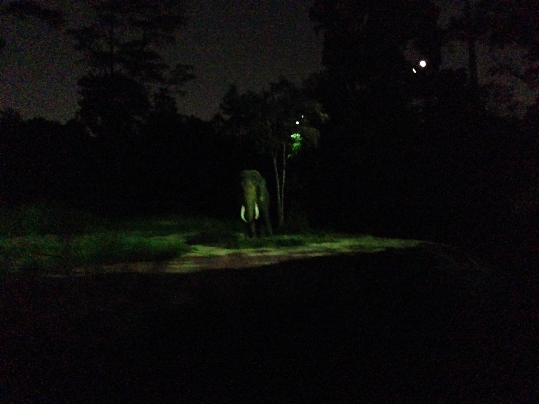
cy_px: 202
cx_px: 270
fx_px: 514
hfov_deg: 55.4
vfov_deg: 42.9
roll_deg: +4.8
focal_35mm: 33
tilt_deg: +0.9
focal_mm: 4.12
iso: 3200
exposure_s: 1/15
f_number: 2.4
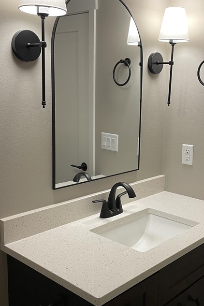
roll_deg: -1.1
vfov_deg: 47.4
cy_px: 155
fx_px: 348
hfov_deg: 32.5
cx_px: 126
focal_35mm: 41
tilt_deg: -10.3
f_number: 1.6
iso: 80
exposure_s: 1/60
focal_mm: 4.2
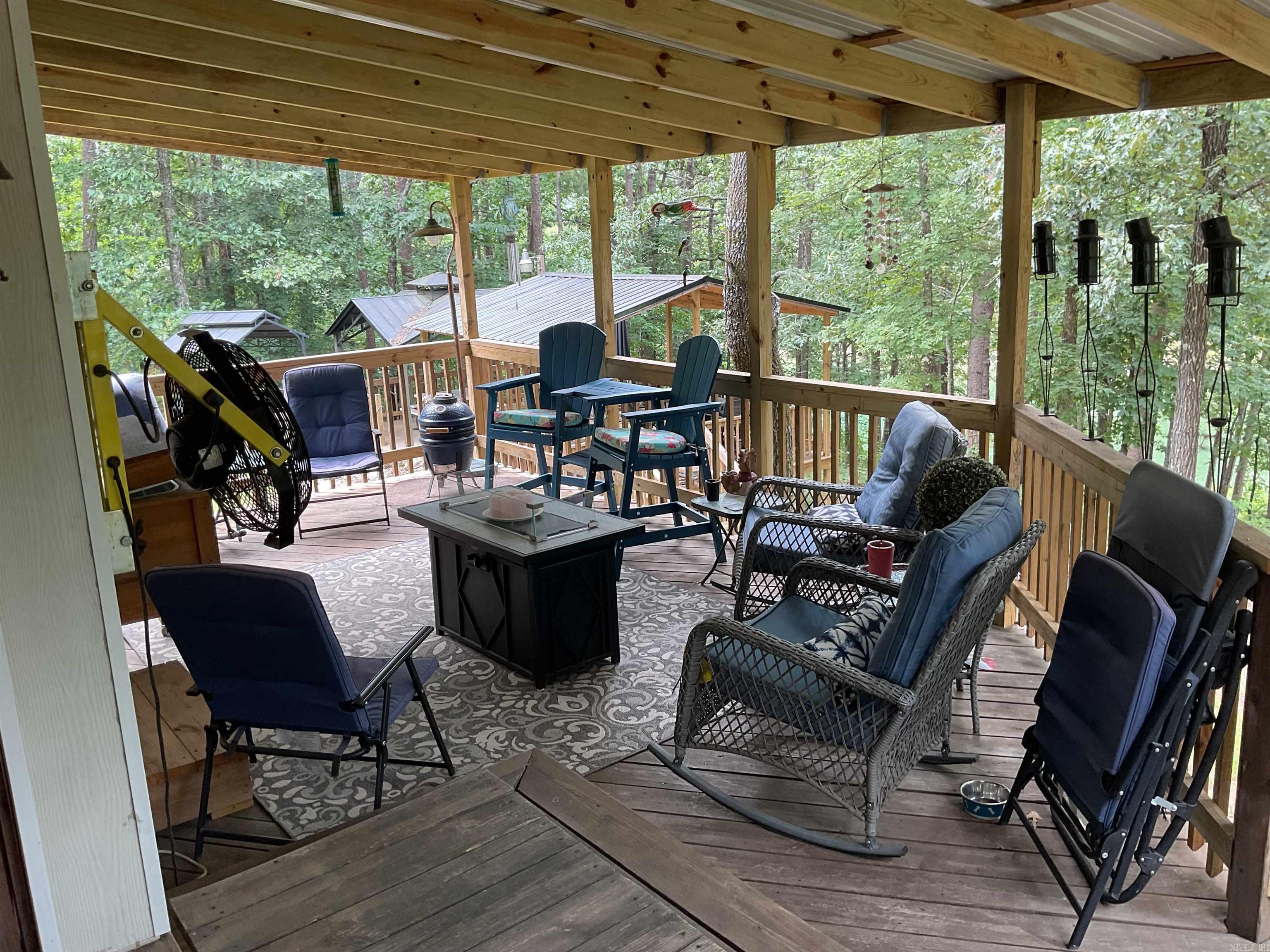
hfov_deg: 61.7
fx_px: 1064
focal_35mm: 29
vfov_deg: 48.2
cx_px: 635
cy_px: 476
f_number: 1.8
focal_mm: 3
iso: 40
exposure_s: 1/60
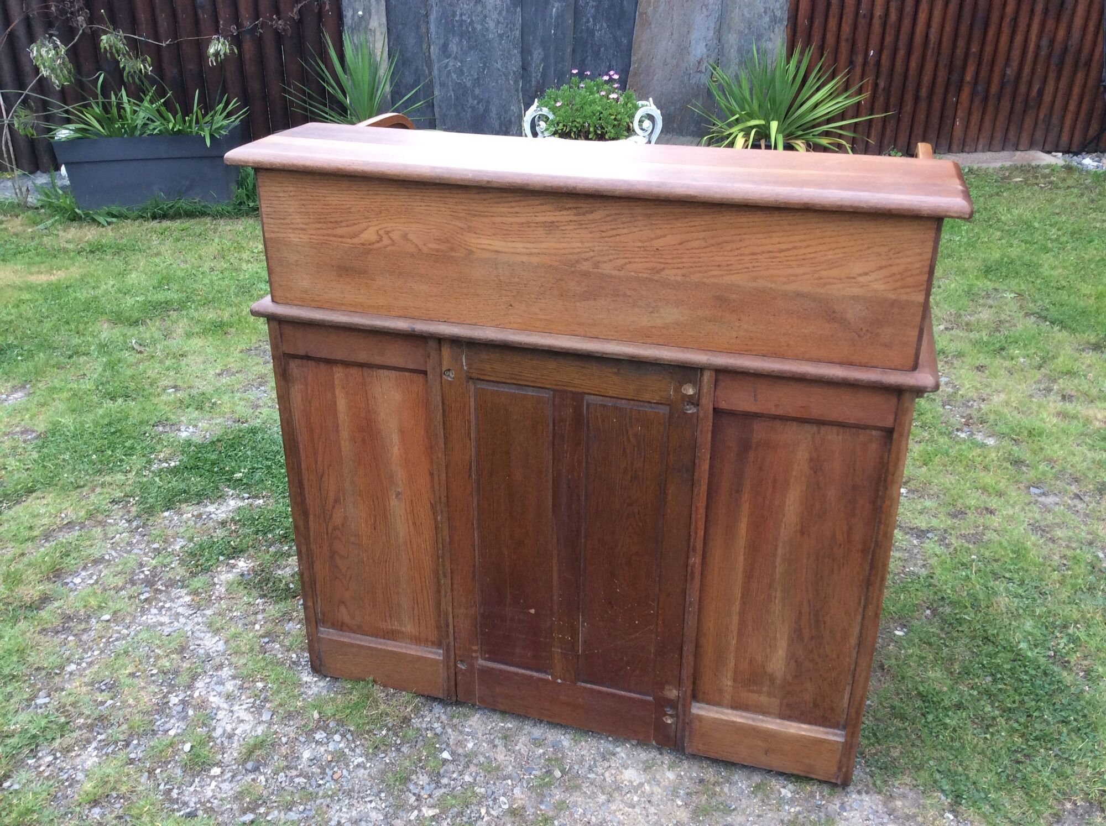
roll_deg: -0.6
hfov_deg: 56.9
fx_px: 1021
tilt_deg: -28.8
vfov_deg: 44.1
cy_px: 413
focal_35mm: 32
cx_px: 553
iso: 40
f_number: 2.4
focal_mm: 3.3
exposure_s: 1/100
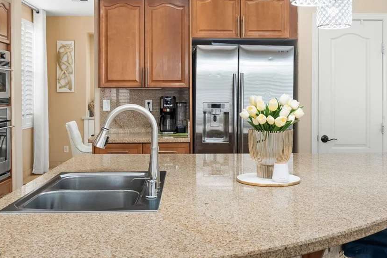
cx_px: 194
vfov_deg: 32.5
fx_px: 441
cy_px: 99
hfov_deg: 47.4
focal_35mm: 41
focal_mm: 22
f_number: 8
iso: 400
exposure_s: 1/8
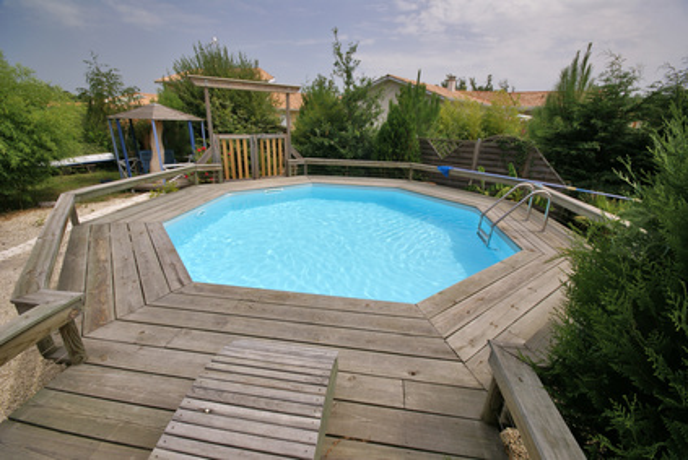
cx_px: 344
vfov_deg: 77.5
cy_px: 230
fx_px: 287
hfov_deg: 100.3
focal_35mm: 15
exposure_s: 1/80
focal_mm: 10
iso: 100
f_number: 10
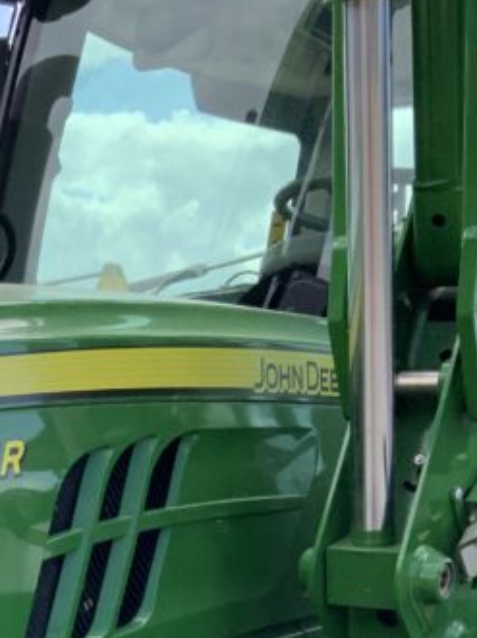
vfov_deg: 20.6
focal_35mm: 90
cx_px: -278
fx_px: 1656
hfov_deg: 15.0
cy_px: 735
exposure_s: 1/486
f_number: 1.8
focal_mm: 3
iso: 16
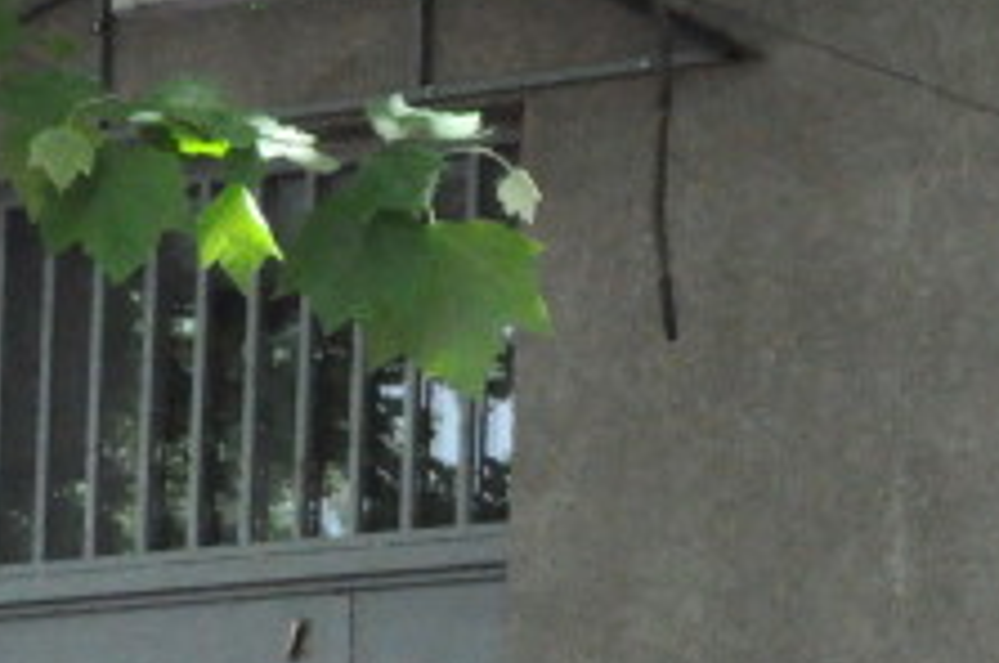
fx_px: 4774
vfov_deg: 7.7
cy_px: 1245
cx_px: 986
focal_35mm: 172
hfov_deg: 11.8
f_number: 11
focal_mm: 25
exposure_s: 1/500
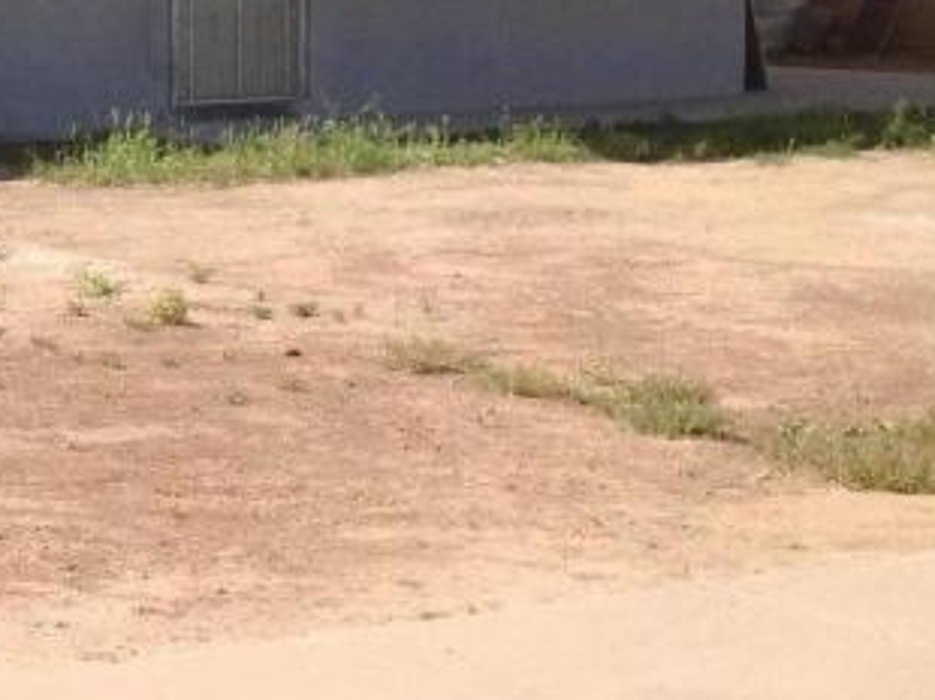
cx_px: -374
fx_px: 3131
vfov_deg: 12.7
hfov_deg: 15.9
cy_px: 113
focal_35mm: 116
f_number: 2.4
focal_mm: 4.28
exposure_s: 1/2016
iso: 50
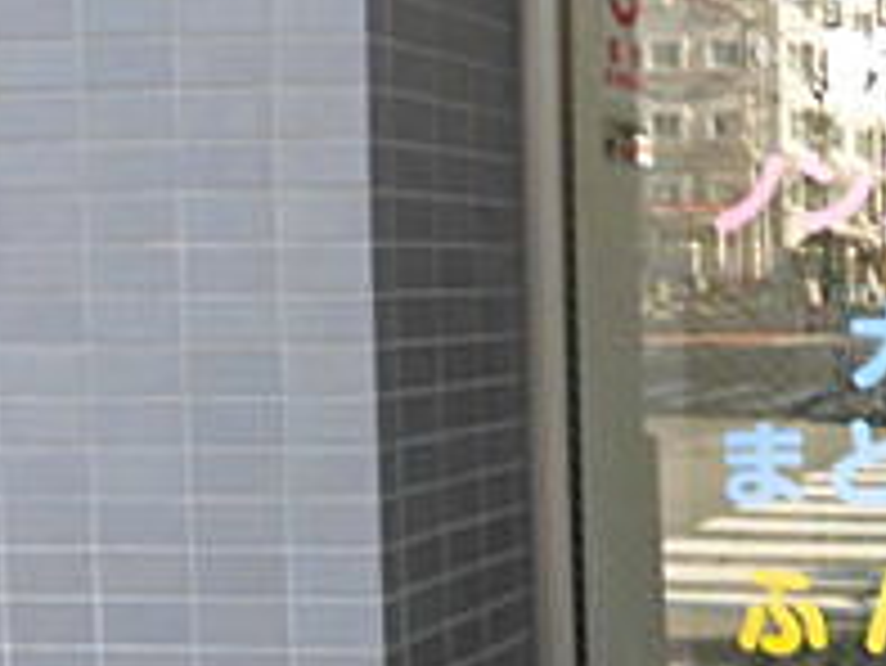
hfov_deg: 21.6
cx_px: 1259
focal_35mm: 78
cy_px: 392
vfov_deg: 18.9
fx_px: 1998
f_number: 3.1
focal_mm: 4.3
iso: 125
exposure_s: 1/80
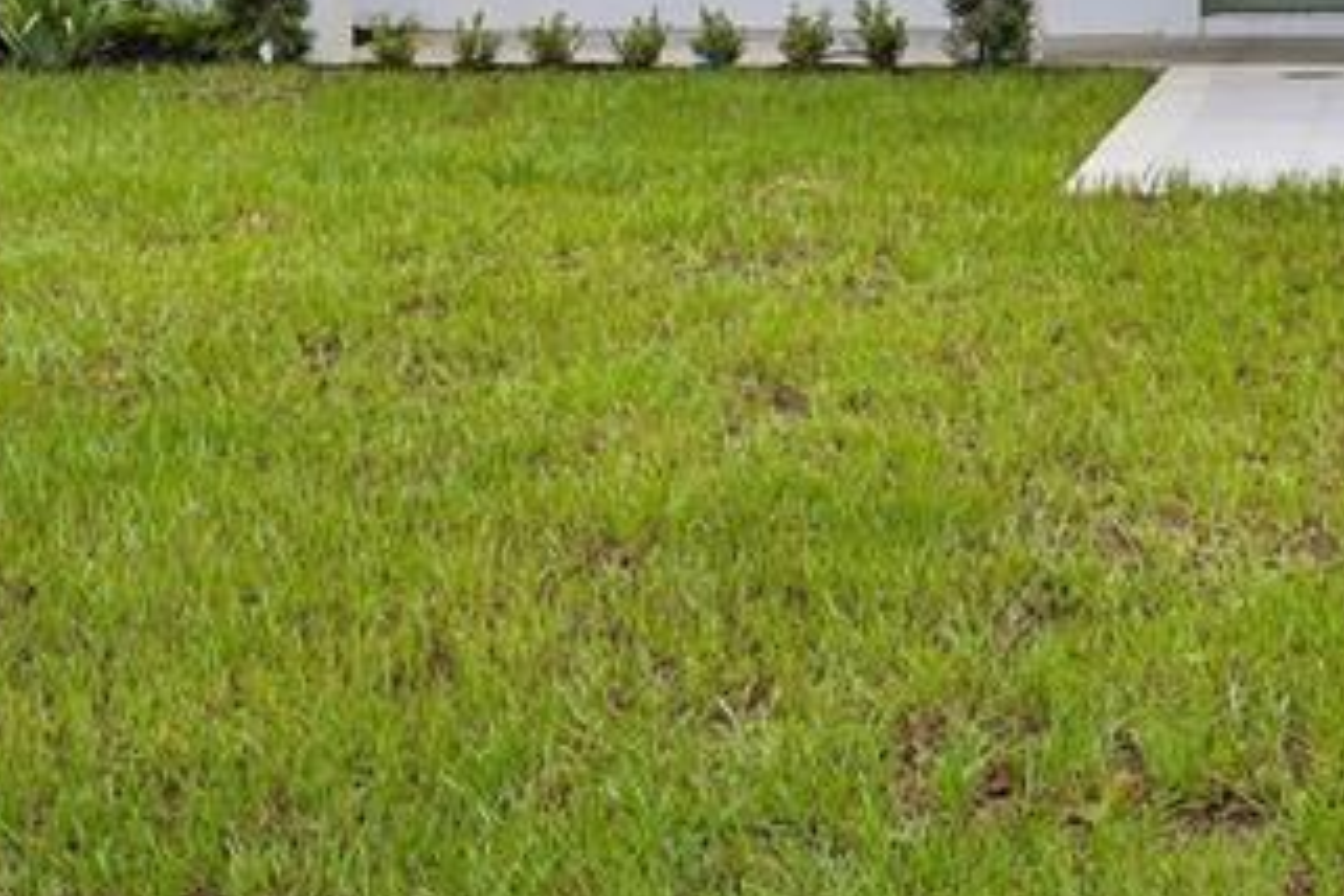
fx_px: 3098
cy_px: -197
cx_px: 1478
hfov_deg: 23.0
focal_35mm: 83
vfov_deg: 15.8
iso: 125
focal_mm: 26
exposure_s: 1/30
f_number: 20
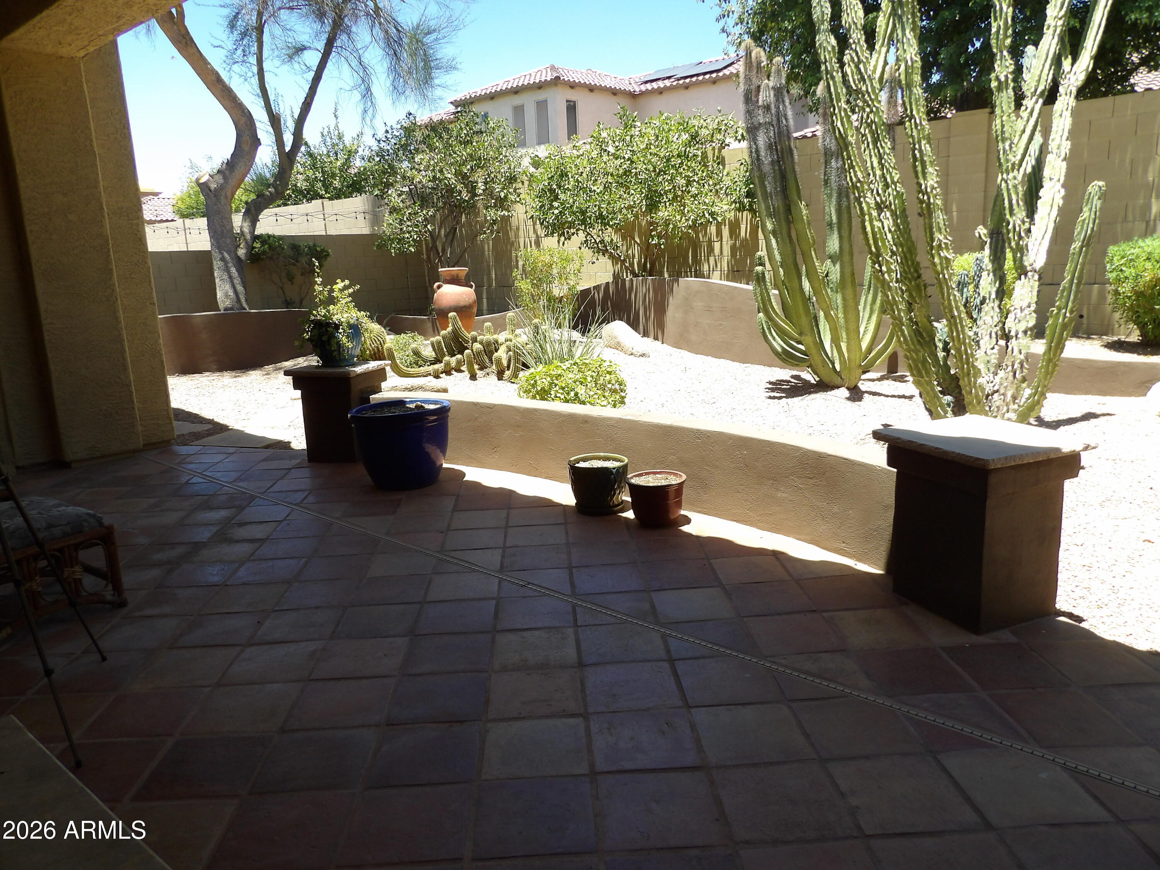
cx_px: 580
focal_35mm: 24
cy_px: 435
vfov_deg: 56.8
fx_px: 804
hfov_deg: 71.6
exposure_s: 1/418
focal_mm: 4.3
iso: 100
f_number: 3.2
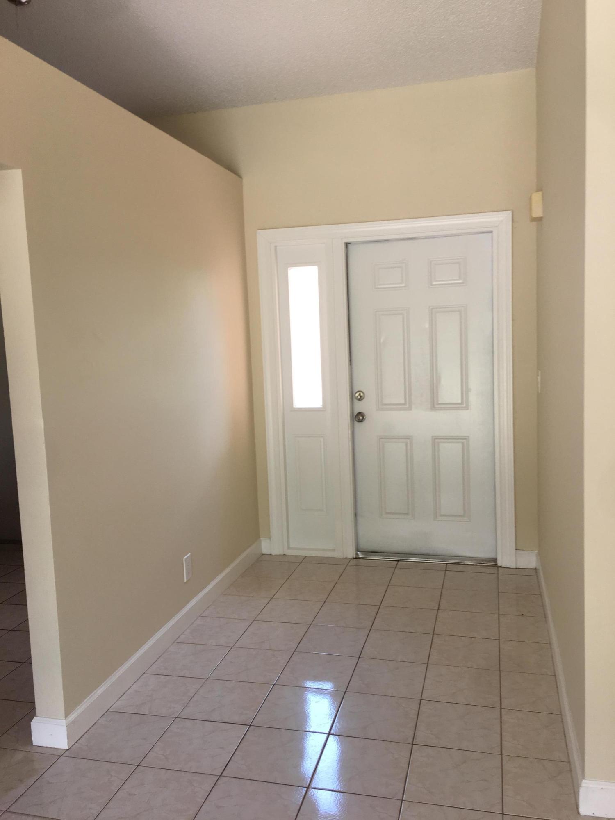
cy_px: 410
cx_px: 308
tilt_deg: -4.5
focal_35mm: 29
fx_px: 687
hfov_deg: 48.2
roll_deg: +1.0
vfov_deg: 61.7
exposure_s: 1/60
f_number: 2.2
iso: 25
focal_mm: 4.15
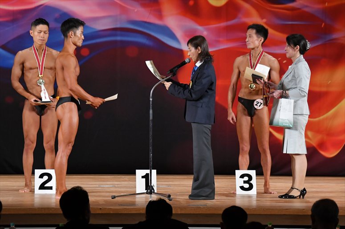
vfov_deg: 6.8
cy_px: 114
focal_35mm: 202
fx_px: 1935
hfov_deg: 10.2
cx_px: 172
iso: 3200
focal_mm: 135
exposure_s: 1/400
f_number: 5.6
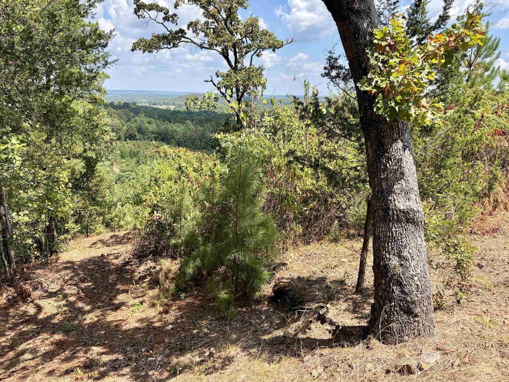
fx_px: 412
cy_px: 182
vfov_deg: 49.7
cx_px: 242
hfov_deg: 63.4
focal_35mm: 28
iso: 50
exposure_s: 1/1393
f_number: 1.6
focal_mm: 5.96
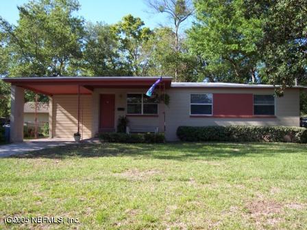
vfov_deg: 37.7
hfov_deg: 49.0
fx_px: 337
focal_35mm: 38
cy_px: 115
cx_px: 154
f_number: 2.8
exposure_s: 1/700
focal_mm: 8
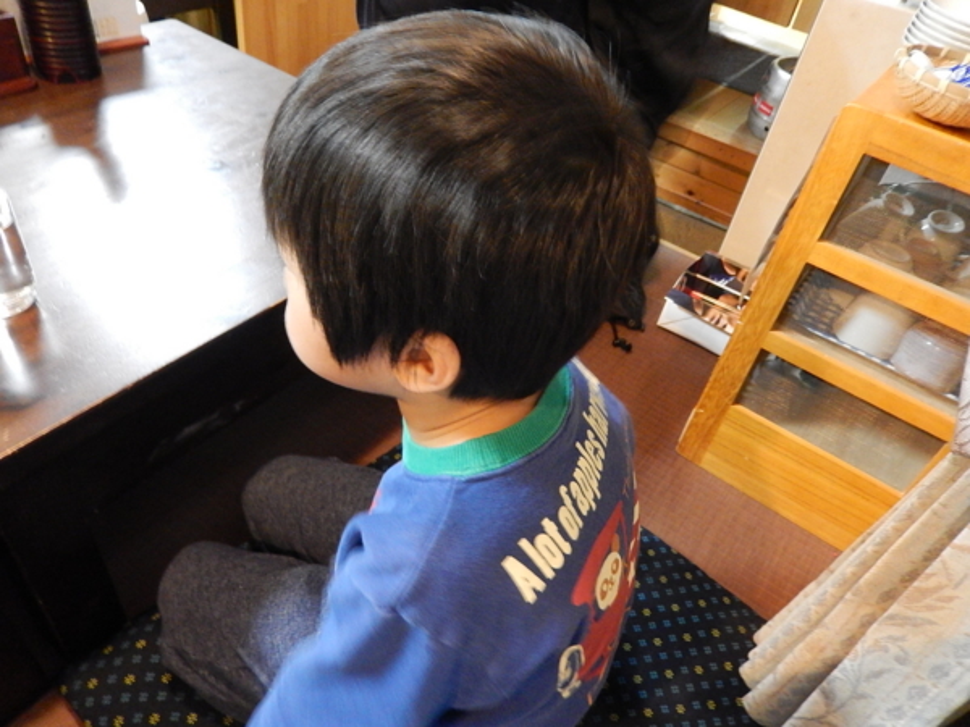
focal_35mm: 25
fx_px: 701
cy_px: 364
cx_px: 485
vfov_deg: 54.9
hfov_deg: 69.4
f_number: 3.4
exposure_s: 1/5
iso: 800
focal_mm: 4.5
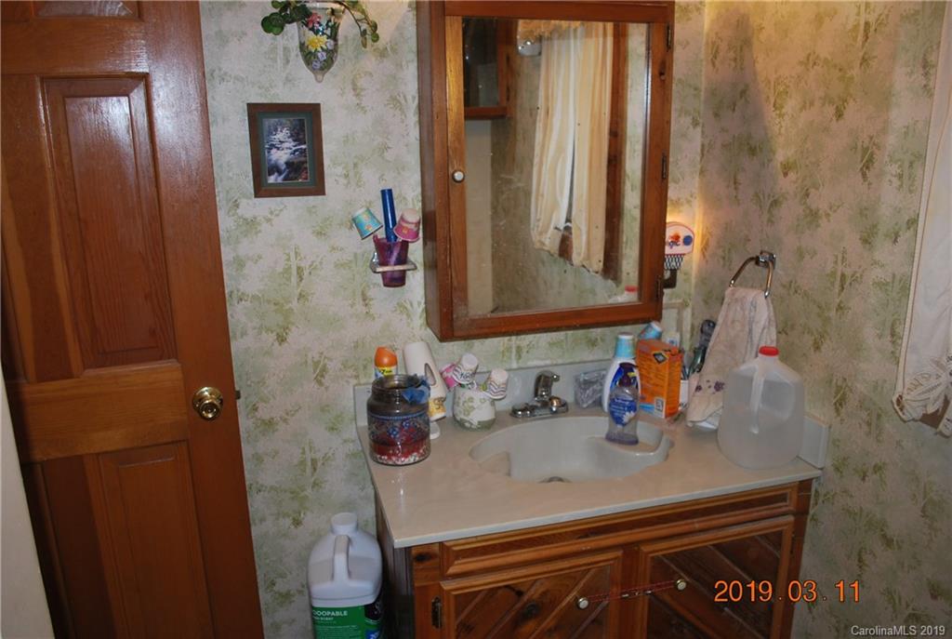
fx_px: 715
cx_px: 476
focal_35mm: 27
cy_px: 320
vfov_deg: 48.1
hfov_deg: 67.3
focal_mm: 18
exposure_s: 1/60
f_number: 3.5
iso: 200
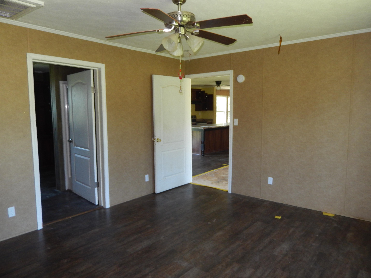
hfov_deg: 69.4
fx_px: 268
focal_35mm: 25
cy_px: 139
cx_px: 186
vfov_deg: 54.9
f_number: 3.4
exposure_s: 1/30
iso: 220
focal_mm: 4.5
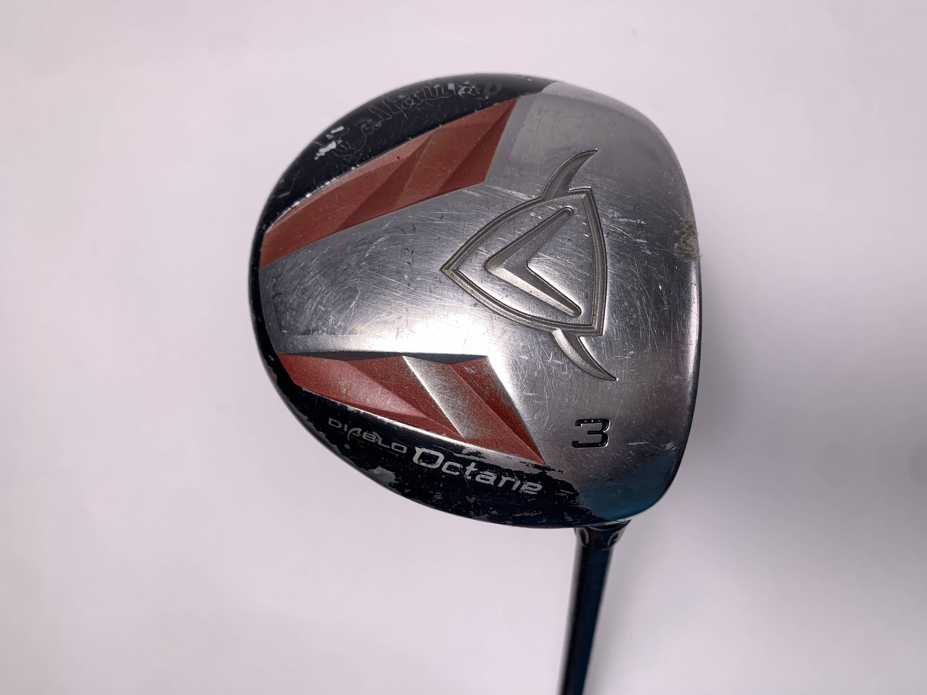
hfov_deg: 67.3
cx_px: 464
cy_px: 348
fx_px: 696
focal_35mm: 26
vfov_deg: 53.1
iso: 25
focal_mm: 4.25
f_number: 1.8
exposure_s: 1/279
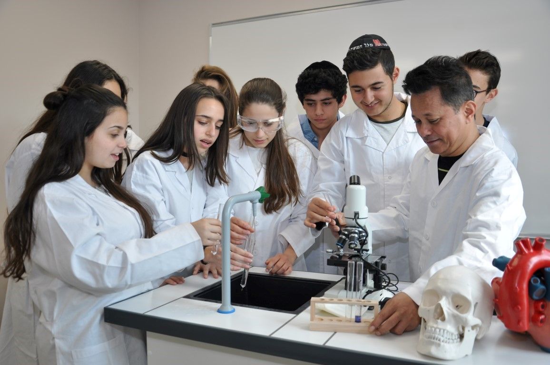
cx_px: 275
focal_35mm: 32
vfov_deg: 41.6
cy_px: 182
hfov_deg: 59.5
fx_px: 481
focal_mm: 21
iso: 200
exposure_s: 1/80
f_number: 4
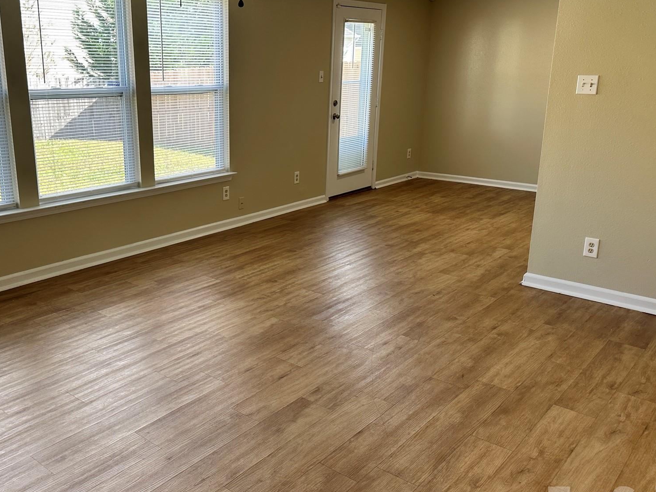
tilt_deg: -14.9
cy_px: 235
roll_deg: +0.3
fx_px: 625
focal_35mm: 33
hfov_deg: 54.6
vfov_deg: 42.9
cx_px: 237
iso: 64
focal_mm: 6.86
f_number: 1.78
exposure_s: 1/121
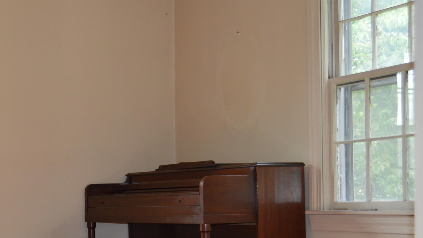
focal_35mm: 77
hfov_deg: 27.1
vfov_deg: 15.6
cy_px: 193
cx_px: 93
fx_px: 864
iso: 450
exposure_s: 1/60
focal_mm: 30
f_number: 4.2
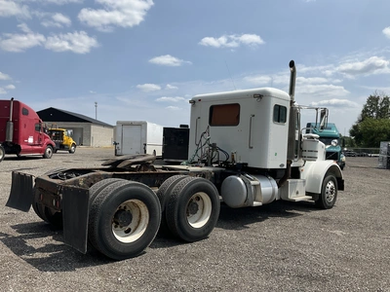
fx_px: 327
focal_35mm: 29
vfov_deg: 48.2
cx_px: 195
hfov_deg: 61.7
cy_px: 146
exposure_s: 1/2667
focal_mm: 3
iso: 25
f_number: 1.8
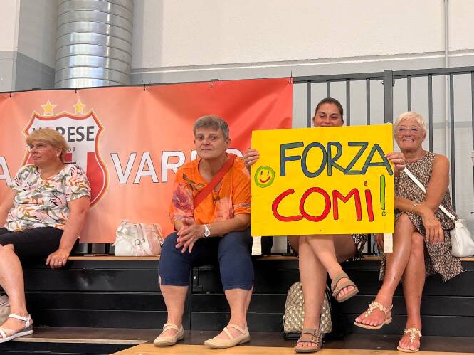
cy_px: 188
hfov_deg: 45.4
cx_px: 348
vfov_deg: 35.9
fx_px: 548
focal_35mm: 40
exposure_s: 1/100
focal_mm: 5.7
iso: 80
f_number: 1.5
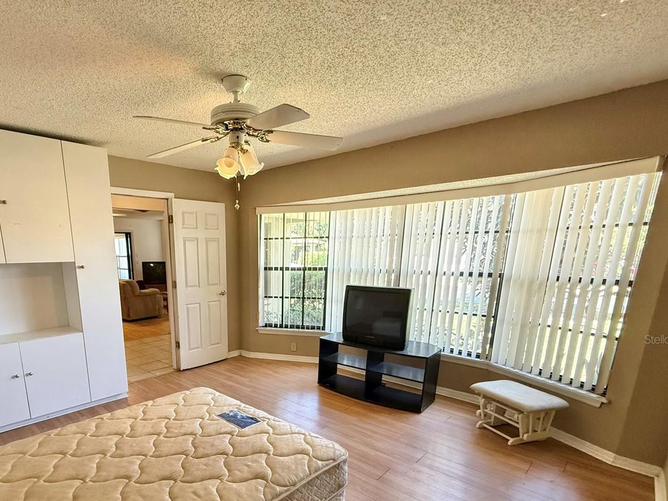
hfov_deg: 82.8
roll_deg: +0.6
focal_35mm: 19
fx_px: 367
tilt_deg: -13.9
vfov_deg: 66.6
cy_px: 339
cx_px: 245
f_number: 2.2
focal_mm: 2.22
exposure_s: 1/120
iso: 500
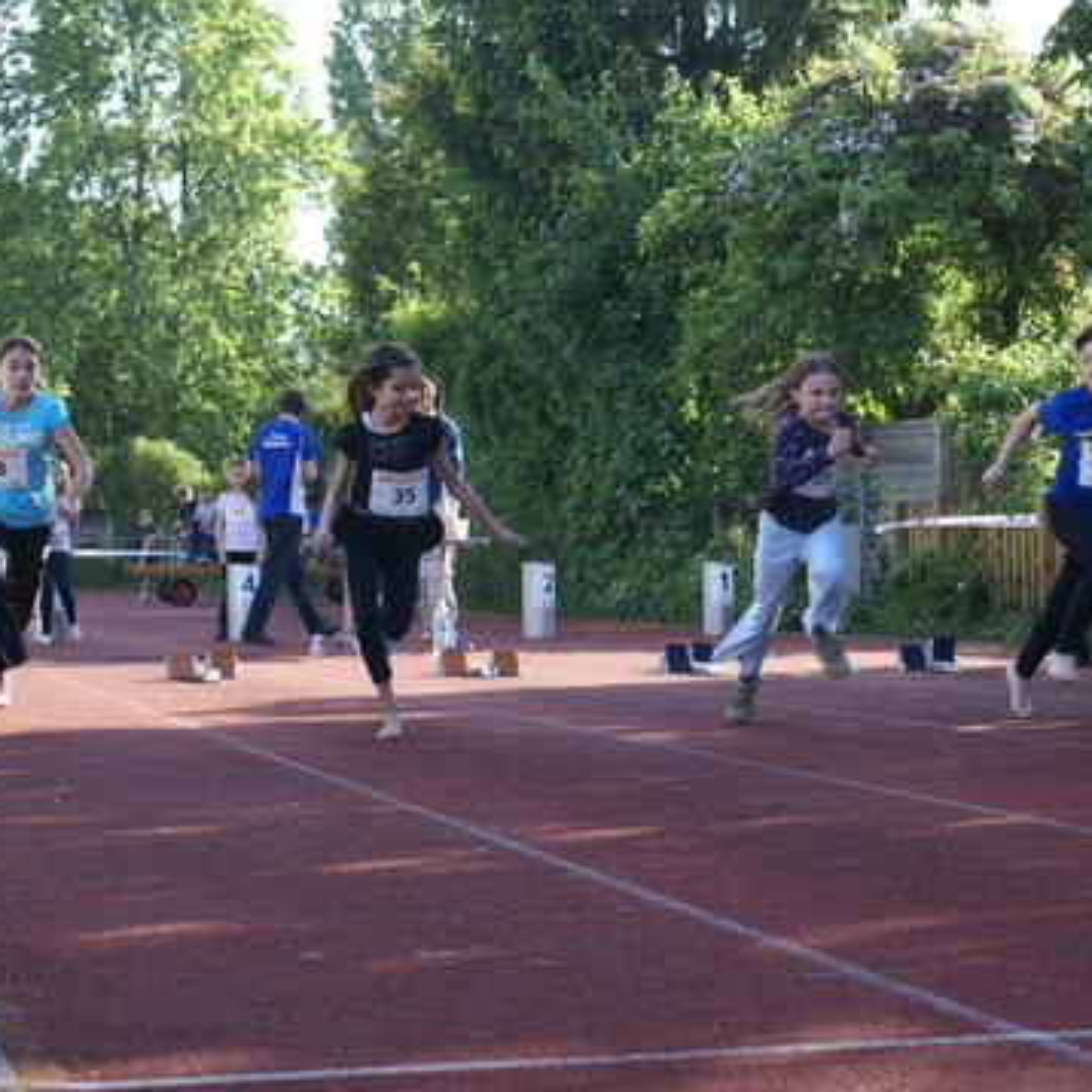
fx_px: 3092
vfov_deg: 20.0
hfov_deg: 20.0
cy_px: 546
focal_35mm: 87
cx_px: 659
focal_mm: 45
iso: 250
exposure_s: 1/160
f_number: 5.6
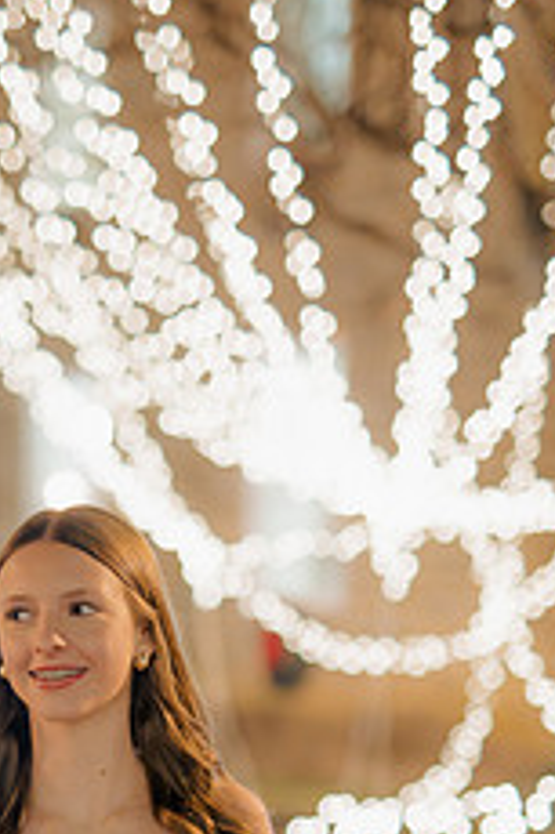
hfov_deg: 13.8
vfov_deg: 20.4
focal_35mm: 98
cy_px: 761
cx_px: 69
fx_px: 2269
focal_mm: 50
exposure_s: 1/125
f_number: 1.4
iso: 2500
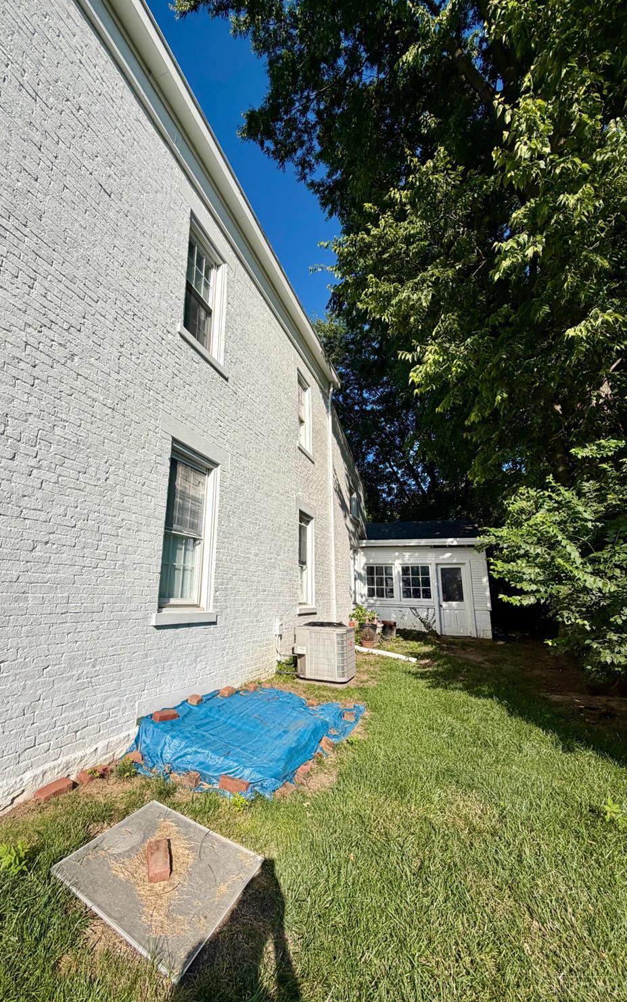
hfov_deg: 74.2
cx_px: 261
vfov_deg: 101.5
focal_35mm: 15
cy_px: 504
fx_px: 410
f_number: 2.2
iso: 20
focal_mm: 2.22
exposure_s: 1/1259
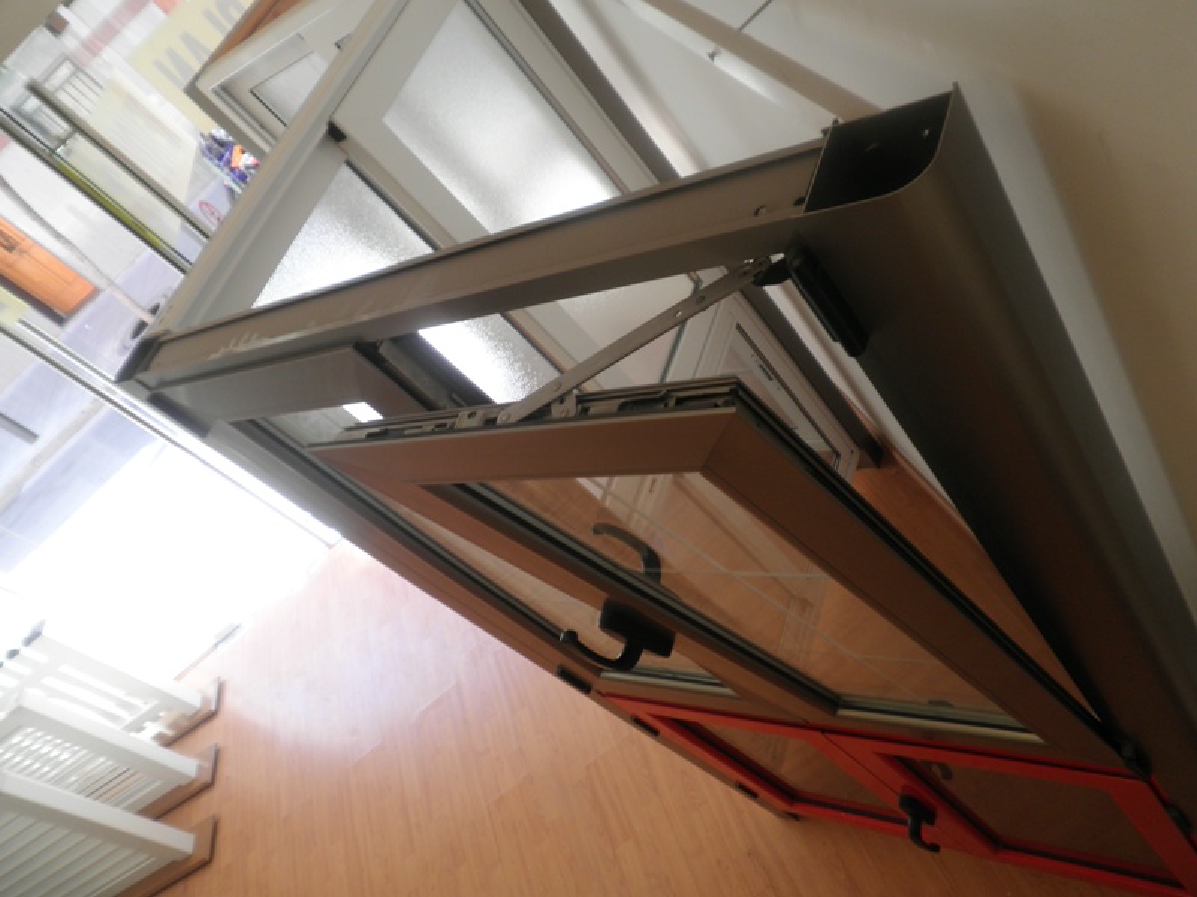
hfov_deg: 67.3
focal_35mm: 26
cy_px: 448
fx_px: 899
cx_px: 598
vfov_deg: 53.1
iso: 64
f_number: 2.6
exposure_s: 1/30
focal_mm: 4.7
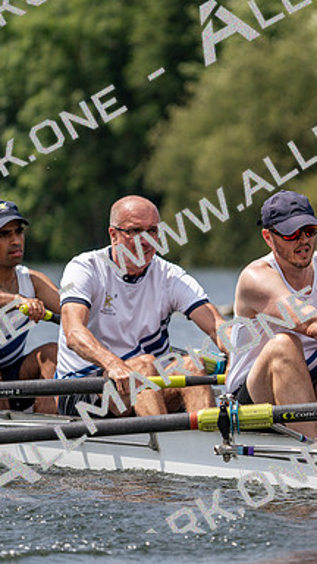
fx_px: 6336
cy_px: 281
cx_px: 280
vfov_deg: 5.1
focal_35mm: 424
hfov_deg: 2.9
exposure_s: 1/1600
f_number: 5.6
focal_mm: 268
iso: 200
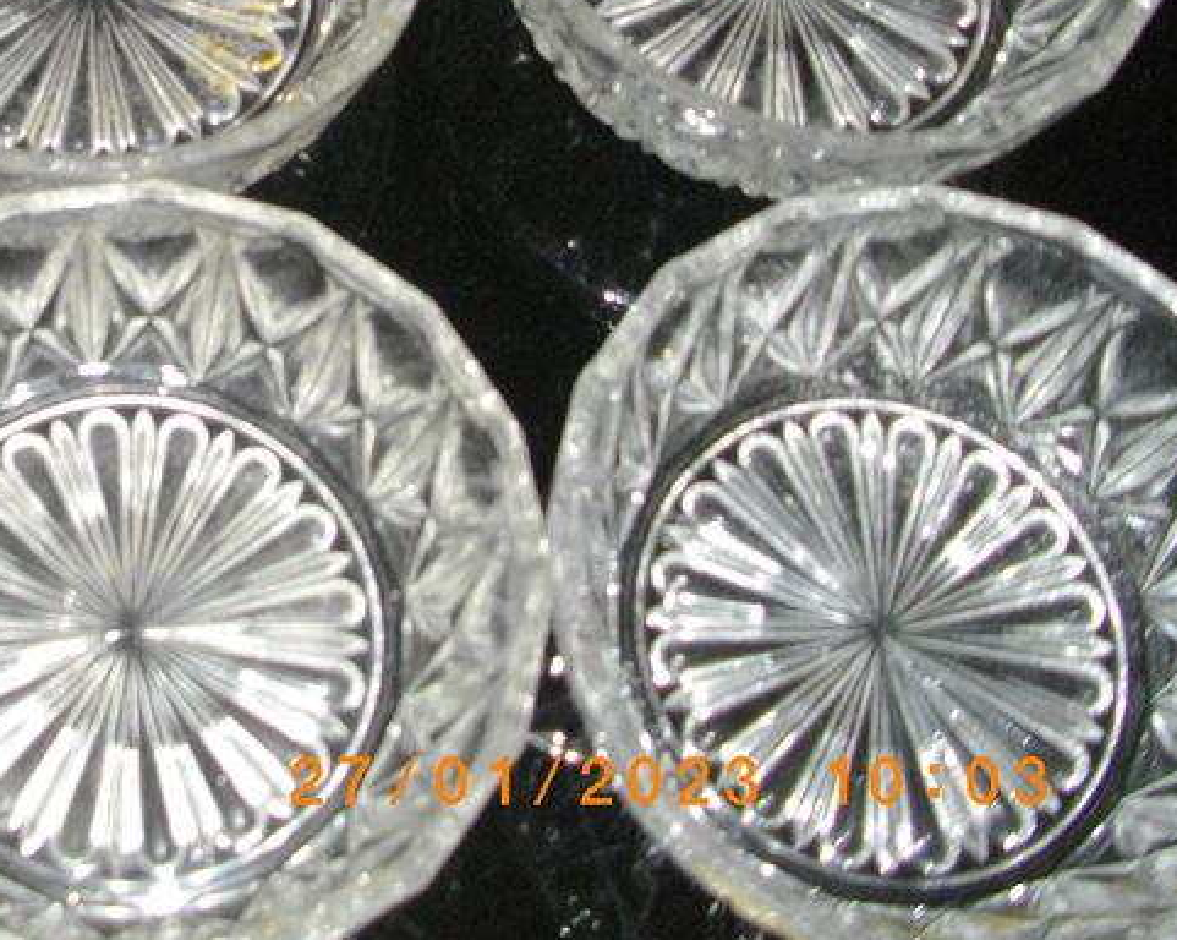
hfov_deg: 27.9
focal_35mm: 65
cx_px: 76
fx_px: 2262
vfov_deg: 22.8
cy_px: 61
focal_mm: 5.7
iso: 200
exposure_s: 1/50
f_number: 2.9
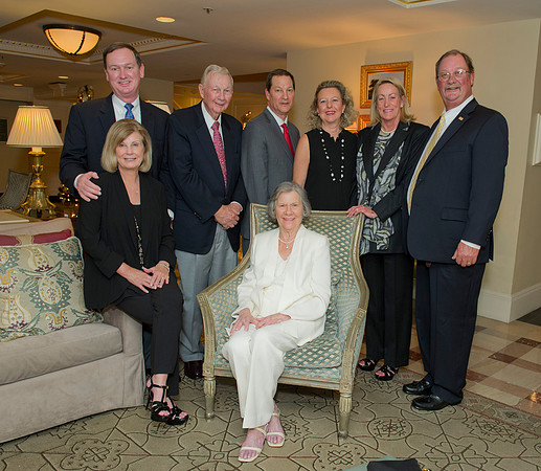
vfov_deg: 47.1
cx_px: 311
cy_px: 245
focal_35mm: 33
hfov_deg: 53.0
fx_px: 540
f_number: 5
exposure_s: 1/60
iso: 1000
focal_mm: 26
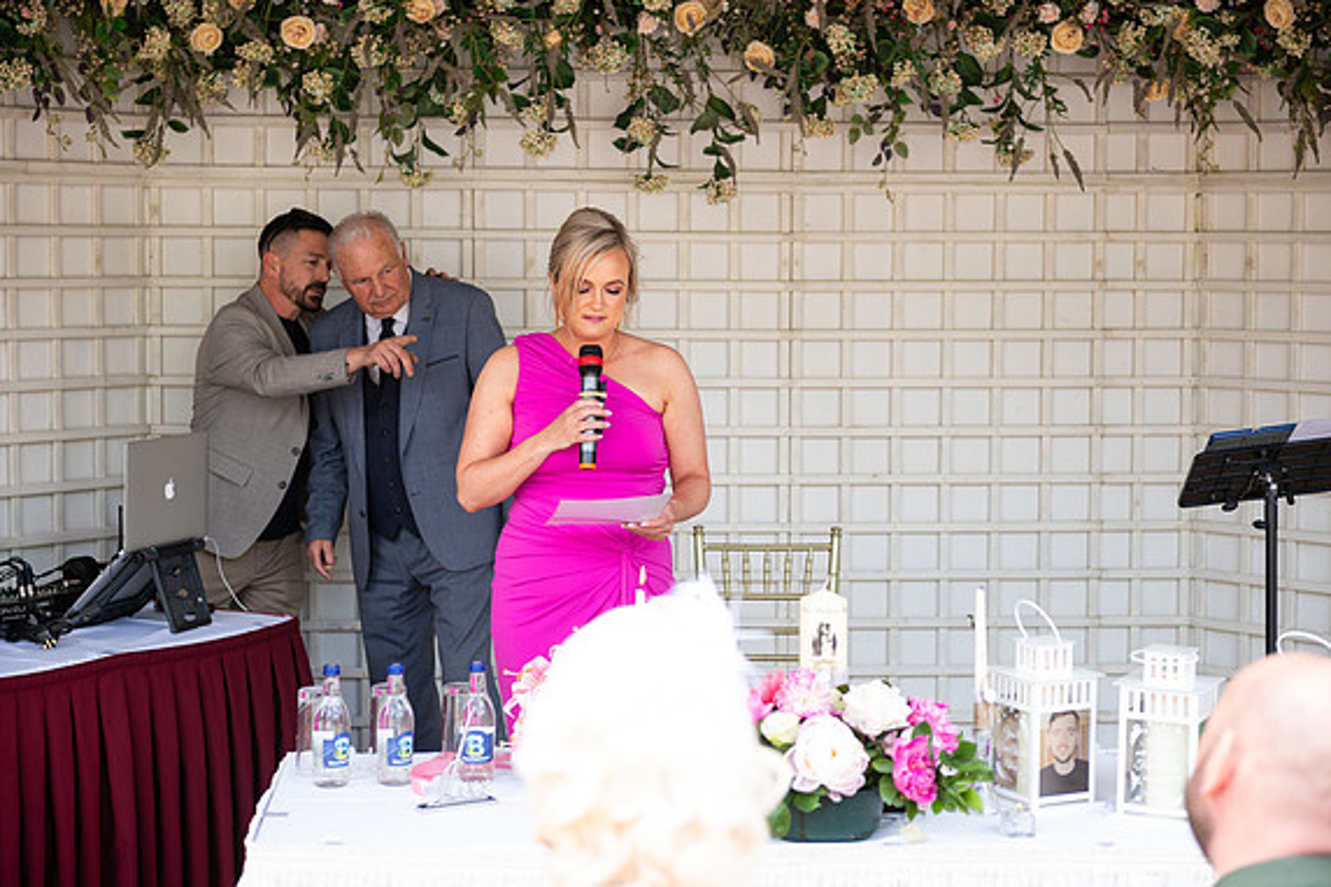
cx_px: 668
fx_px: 2624
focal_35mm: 71
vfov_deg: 19.2
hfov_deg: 28.5
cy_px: 444
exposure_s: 1/160
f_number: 3.5
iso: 160
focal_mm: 70
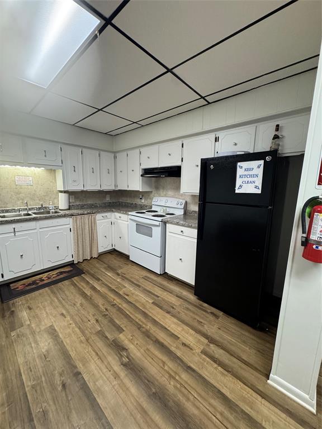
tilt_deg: -10.7
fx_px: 174
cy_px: 214
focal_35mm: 14
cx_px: 161
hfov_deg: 85.7
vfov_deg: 102.1
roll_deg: -1.0
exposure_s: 1/120
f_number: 2.2
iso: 250
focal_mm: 2.22
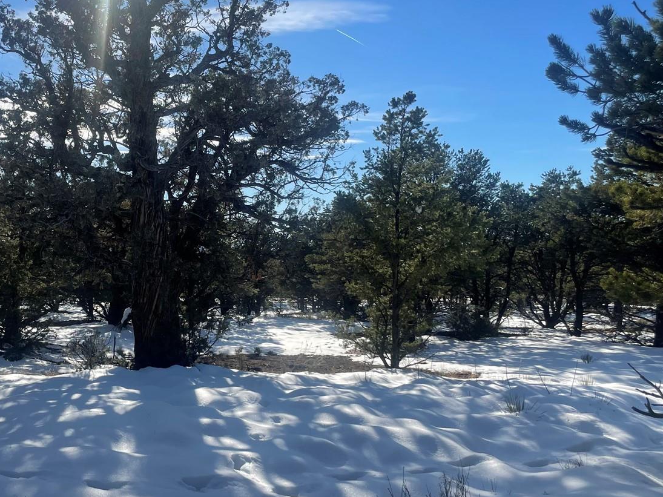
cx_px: 219
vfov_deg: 37.7
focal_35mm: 38
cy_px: 265
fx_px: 728
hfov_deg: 48.1
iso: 32
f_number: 1.6
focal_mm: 4.2
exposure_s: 1/4000
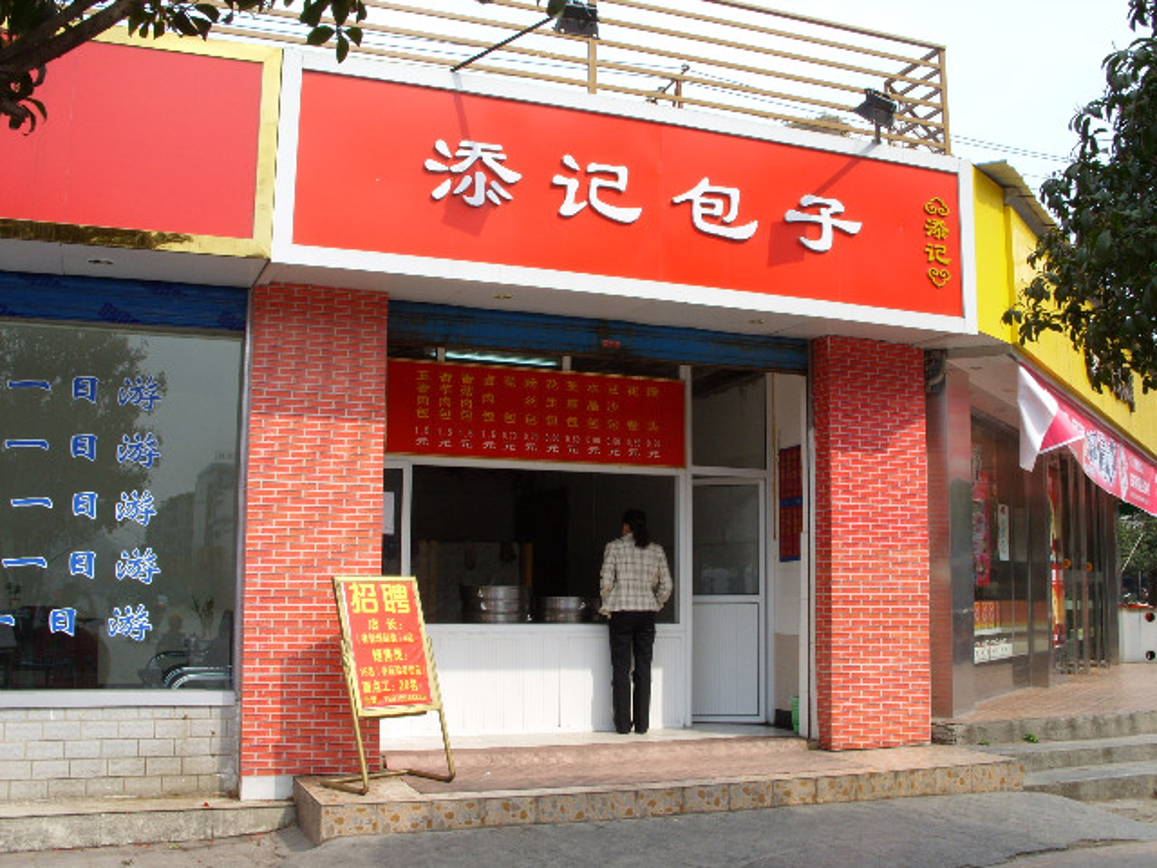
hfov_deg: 49.0
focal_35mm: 38
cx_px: 578
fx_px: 1270
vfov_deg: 37.7
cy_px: 434
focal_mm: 7.8
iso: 50
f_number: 7.4
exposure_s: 1/96
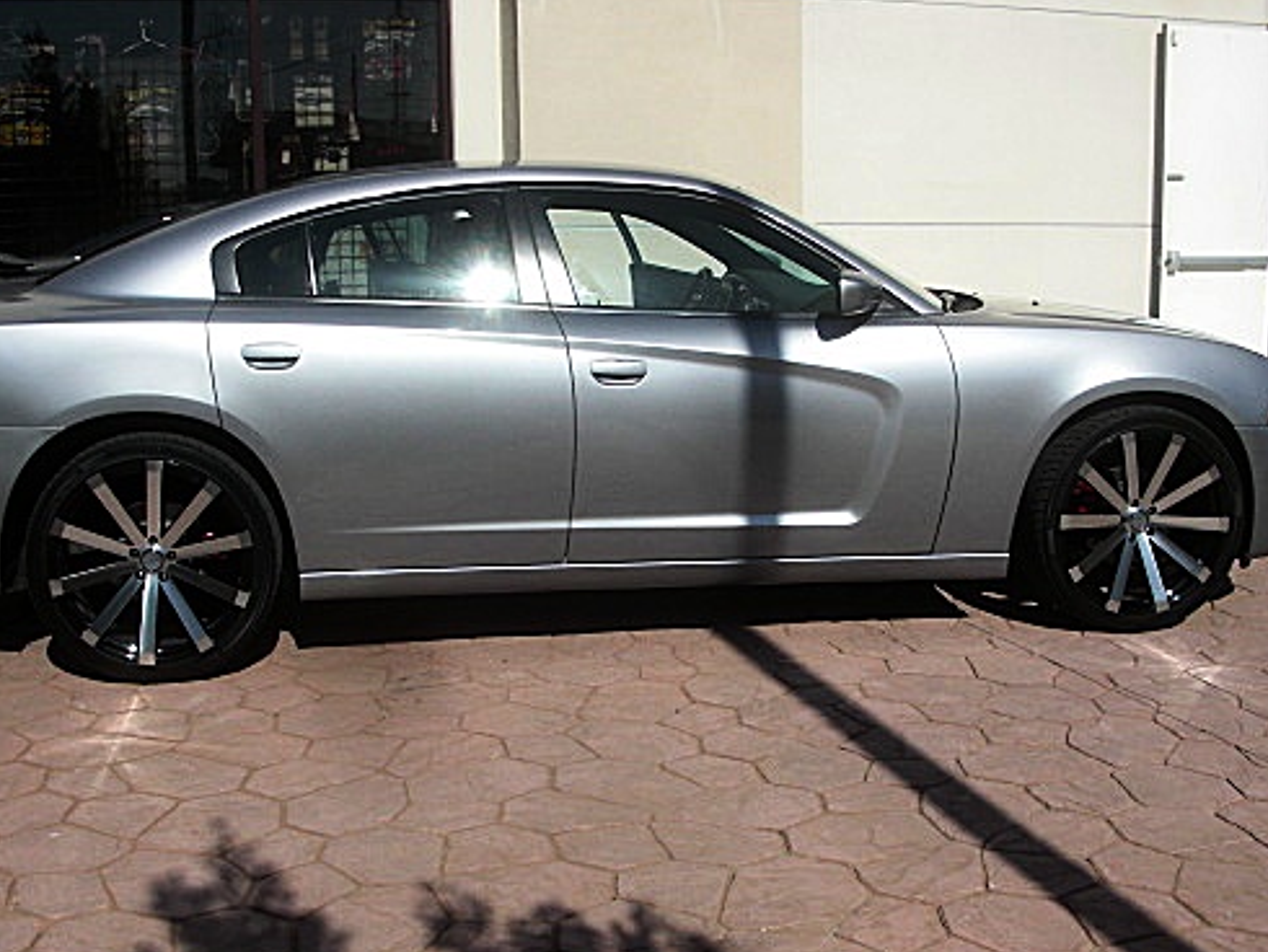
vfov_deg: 30.9
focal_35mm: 47
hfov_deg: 40.4
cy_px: 533
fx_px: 1722
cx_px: 613
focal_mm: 6.3
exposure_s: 1/200
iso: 50
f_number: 7.9
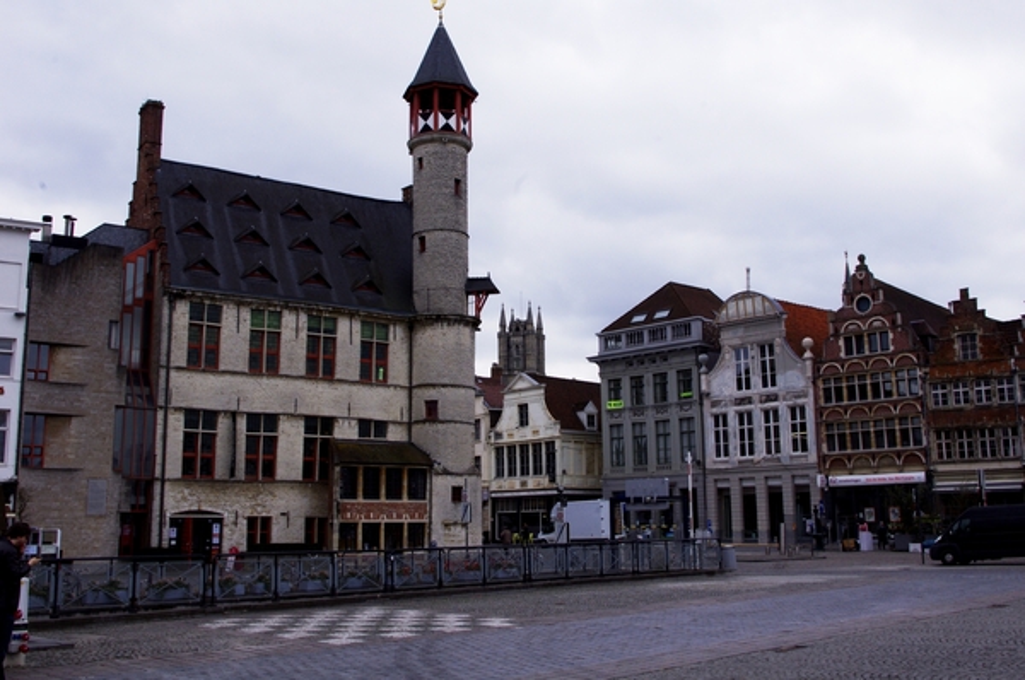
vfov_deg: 36.8
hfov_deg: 53.2
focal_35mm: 36
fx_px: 1023
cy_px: 340
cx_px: 512
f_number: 14
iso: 200
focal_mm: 24.38
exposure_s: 1/200
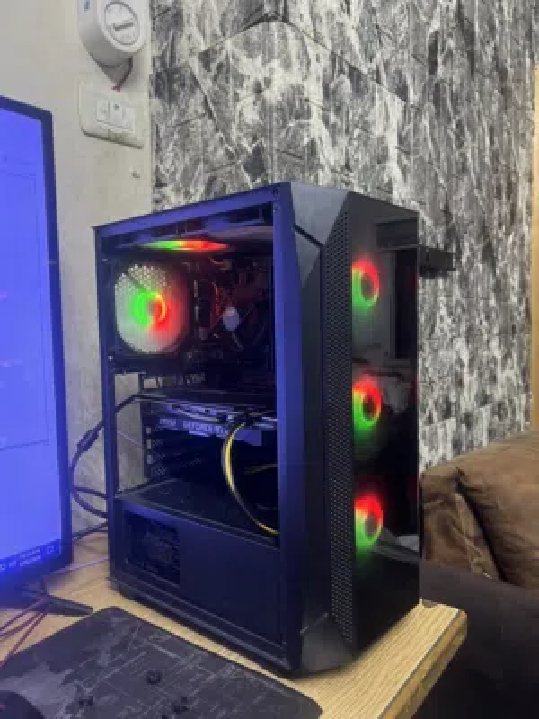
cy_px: 360
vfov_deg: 67.3
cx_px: 270
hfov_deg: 53.1
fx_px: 540
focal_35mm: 26
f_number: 1.5
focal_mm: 5.7
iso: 500
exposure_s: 1/50
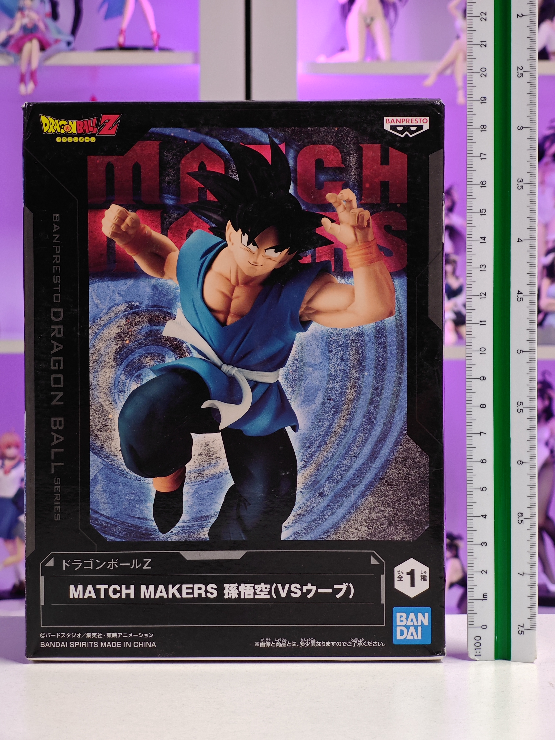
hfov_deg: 18.4
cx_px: 278
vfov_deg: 24.4
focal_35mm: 80
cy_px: 370
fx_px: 1710
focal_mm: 7.48
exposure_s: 1/14.9
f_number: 2.4
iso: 400
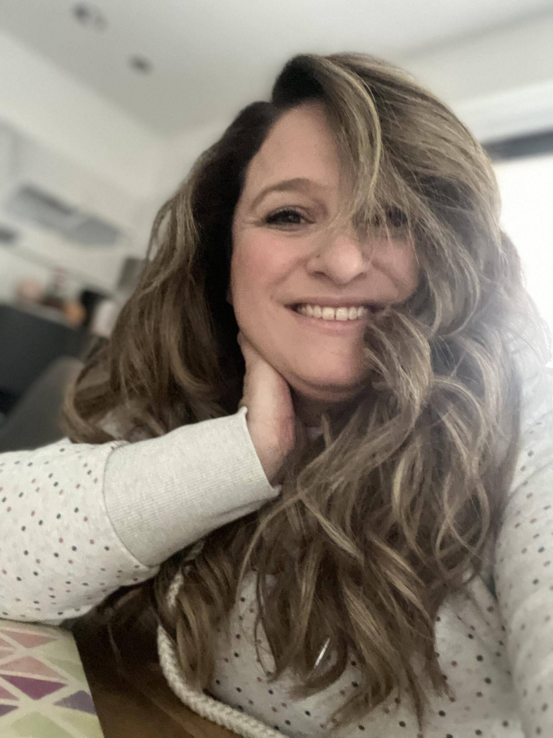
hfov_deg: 46.8
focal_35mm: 30
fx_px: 639
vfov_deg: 60.0
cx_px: 276
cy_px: 369
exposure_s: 1/17
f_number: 2.2
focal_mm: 2.71
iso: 800
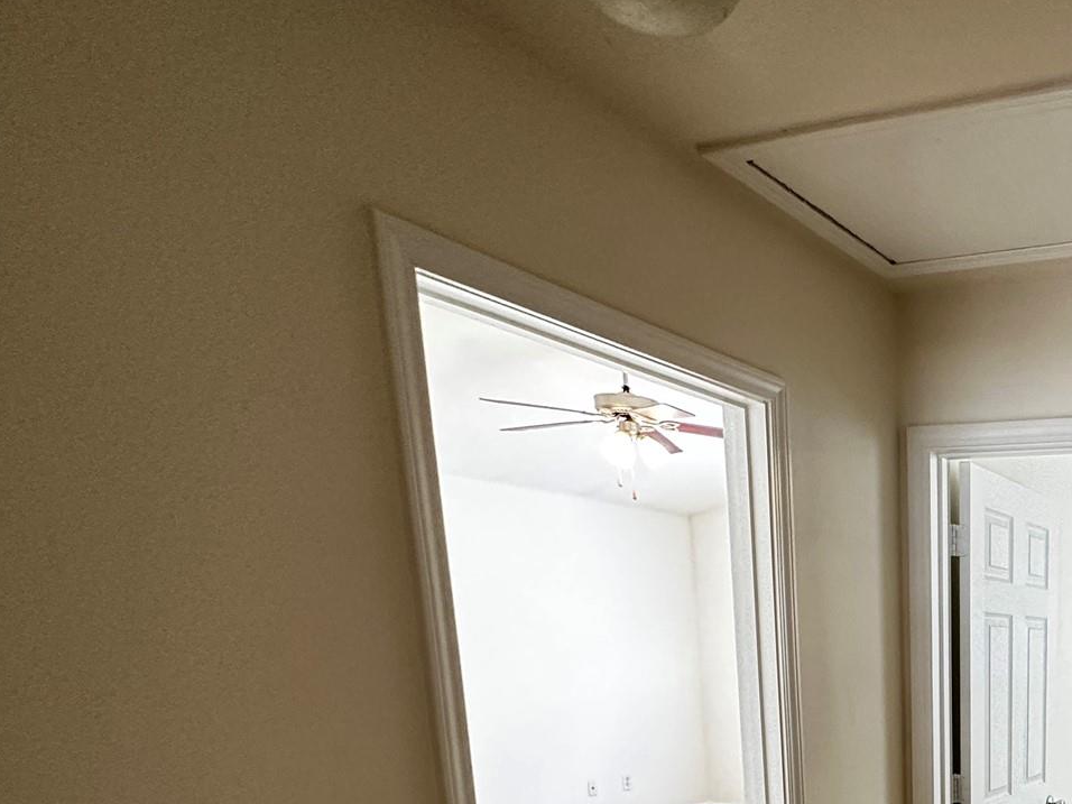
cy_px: 831
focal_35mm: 30
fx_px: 929
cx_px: 1117
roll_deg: -1.7
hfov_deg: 47.5
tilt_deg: -12.3
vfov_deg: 40.1
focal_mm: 2.22
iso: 250
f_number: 2.2
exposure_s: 1/60
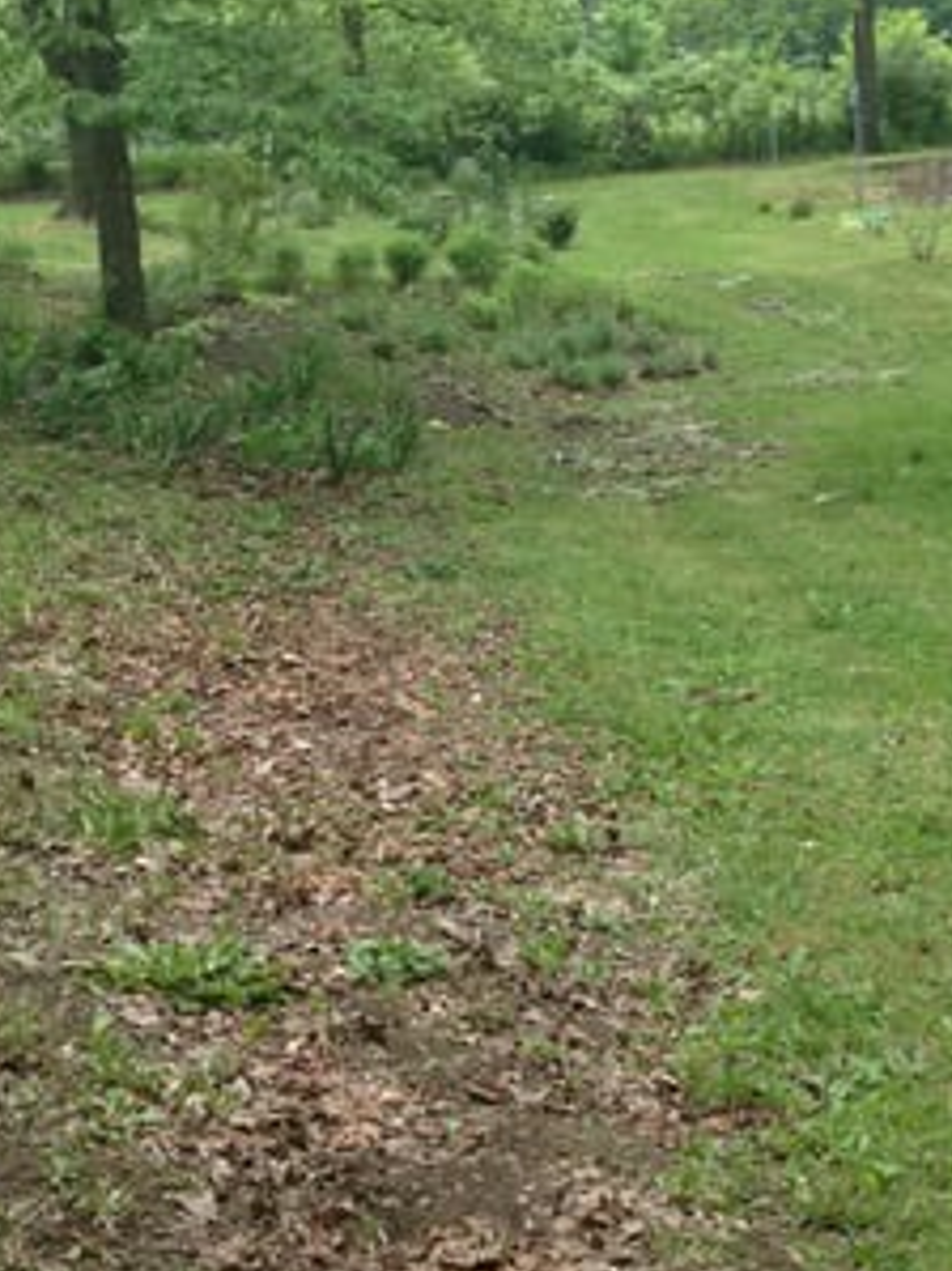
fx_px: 2752
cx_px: 378
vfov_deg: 25.9
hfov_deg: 19.6
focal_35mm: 75
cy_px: 808
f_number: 2.4
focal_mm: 4.3
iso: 50
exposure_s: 1/178
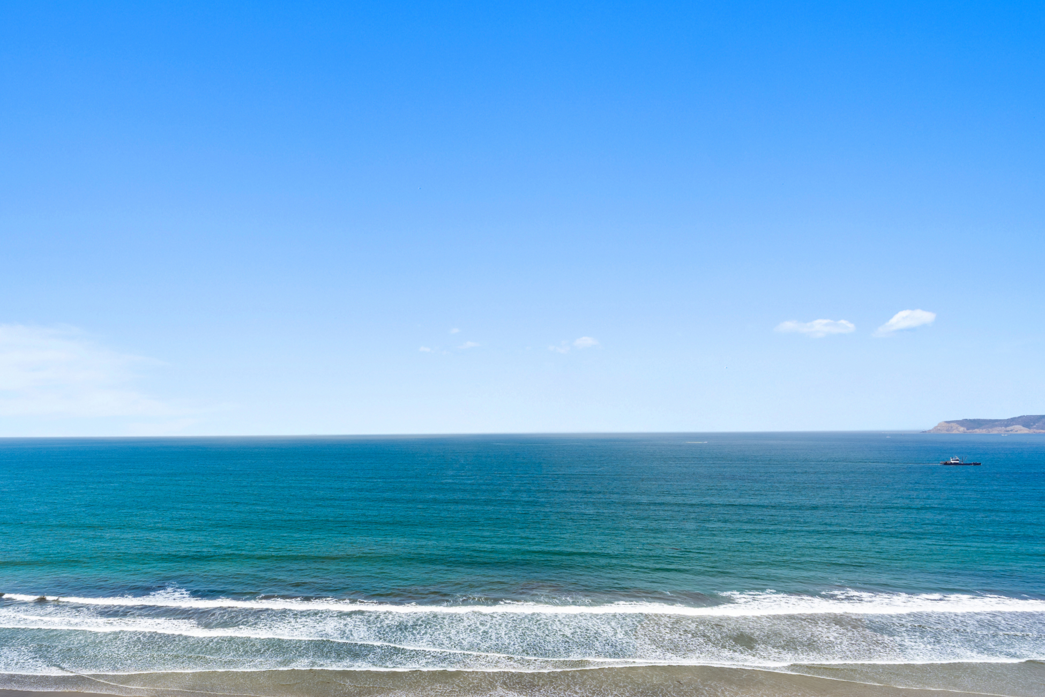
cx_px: 394
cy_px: 426
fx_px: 610
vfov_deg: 58.9
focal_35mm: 21
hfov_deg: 79.8
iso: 50
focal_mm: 16
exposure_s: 1/125
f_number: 8
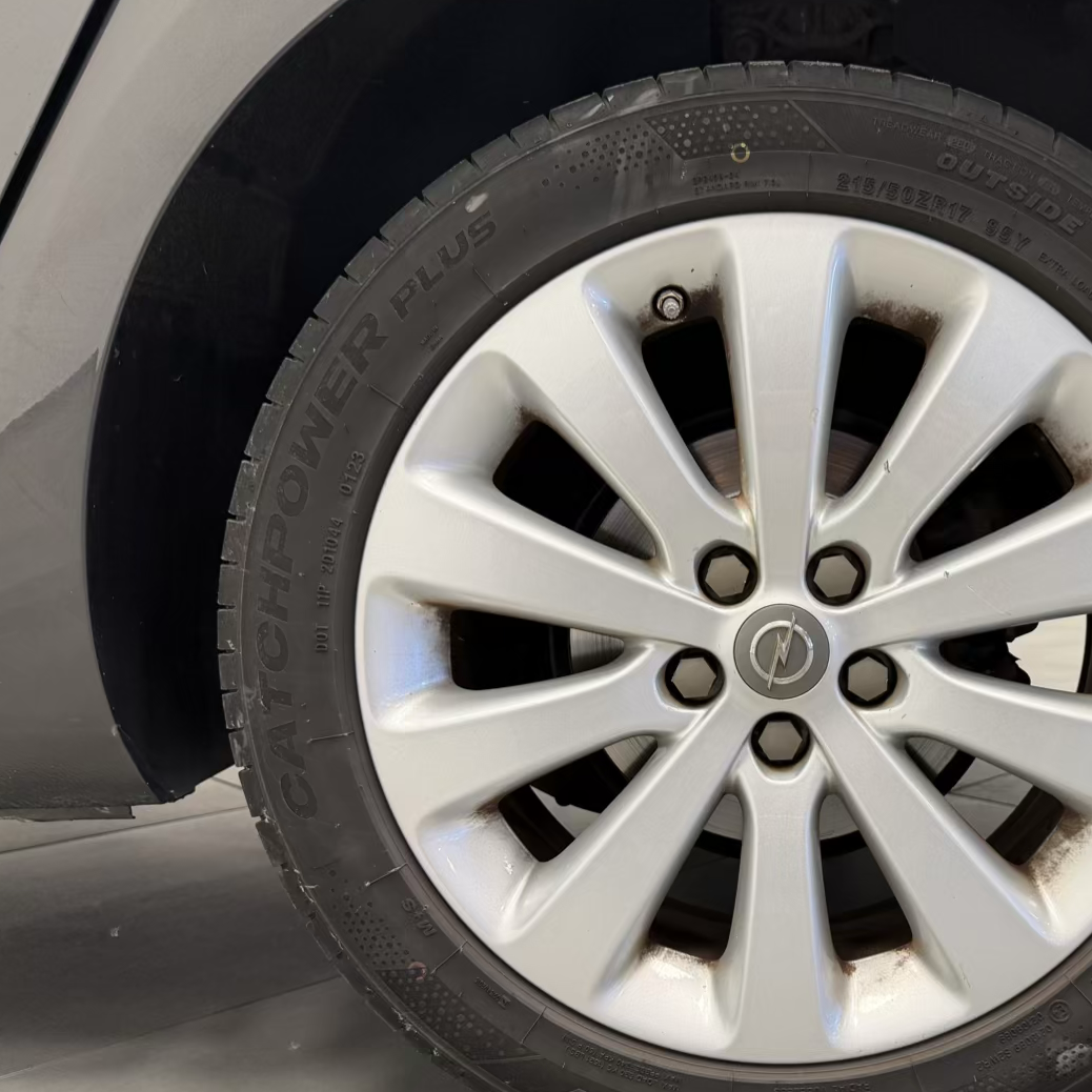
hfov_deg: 46.1
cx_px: 767
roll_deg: +0.3
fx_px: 1249
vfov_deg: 47.0
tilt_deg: -9.2
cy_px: 646
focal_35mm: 35
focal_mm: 6.76
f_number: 1.78
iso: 125
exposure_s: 1/50
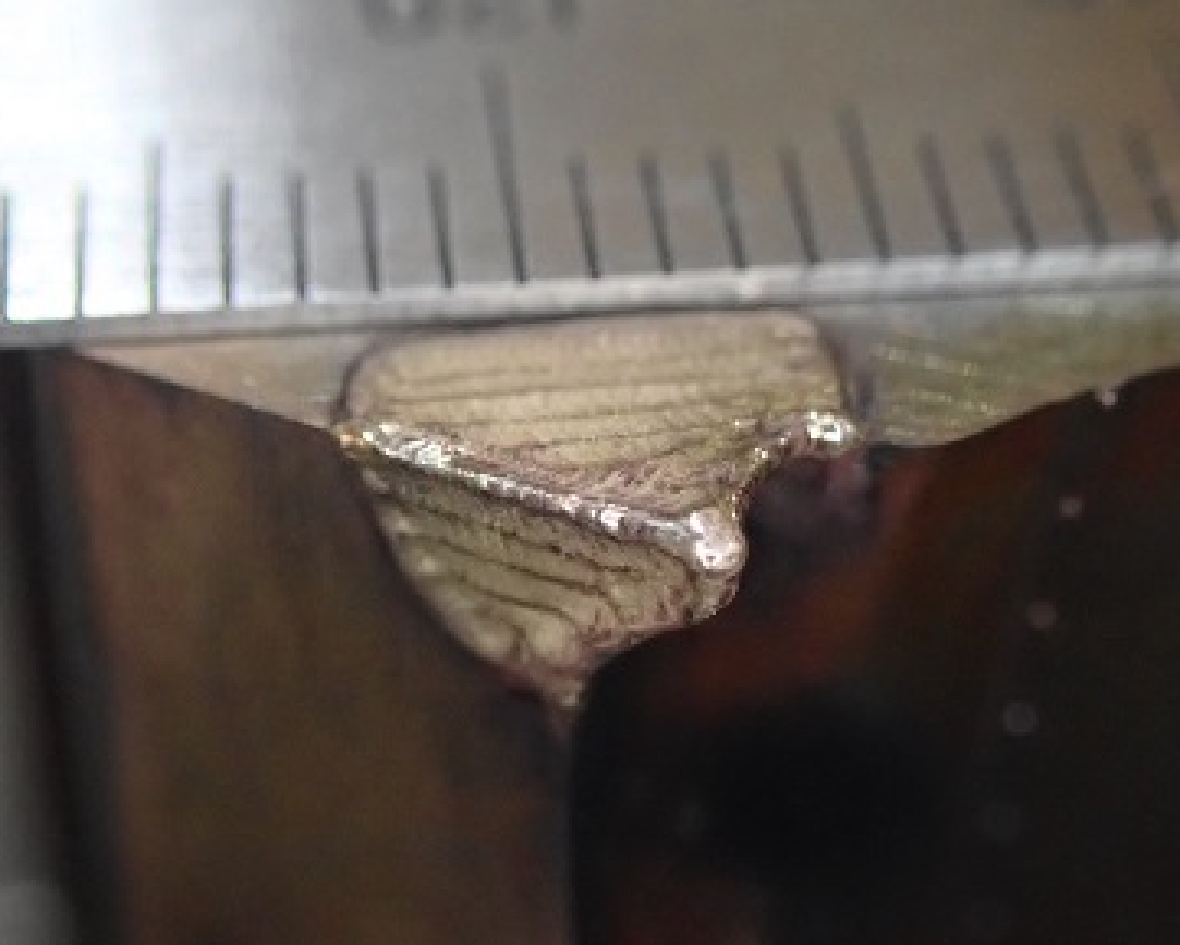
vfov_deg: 16.7
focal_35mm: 92
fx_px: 3214
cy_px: 461
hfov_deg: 20.8
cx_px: 605
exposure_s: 1/80
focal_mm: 15.41
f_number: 4.5
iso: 2000
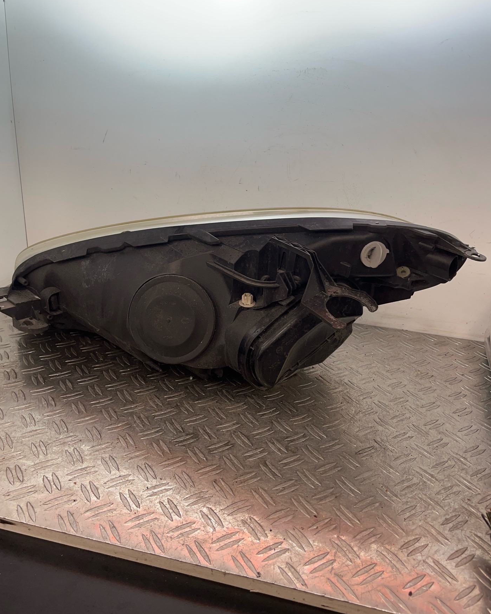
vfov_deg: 62.2
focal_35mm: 28
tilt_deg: -23.8
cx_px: 242
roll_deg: -4.2
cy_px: 312
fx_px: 509
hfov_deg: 51.5
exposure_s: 1/100
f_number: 1.6
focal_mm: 5.1
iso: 40
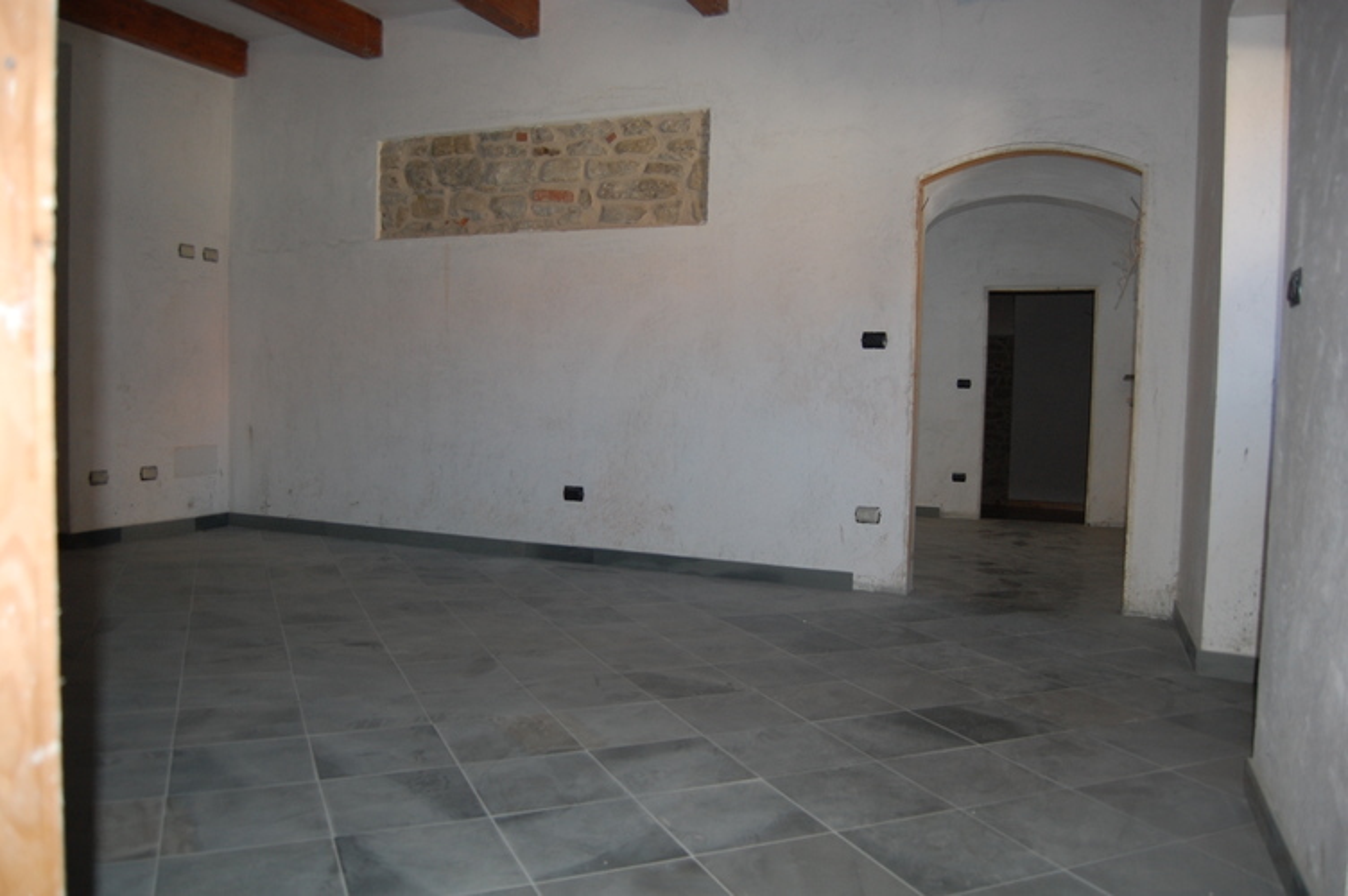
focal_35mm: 27
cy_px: 448
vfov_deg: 47.8
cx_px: 674
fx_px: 1010
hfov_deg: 67.4
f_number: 3.5
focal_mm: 18
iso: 400
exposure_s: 1/60
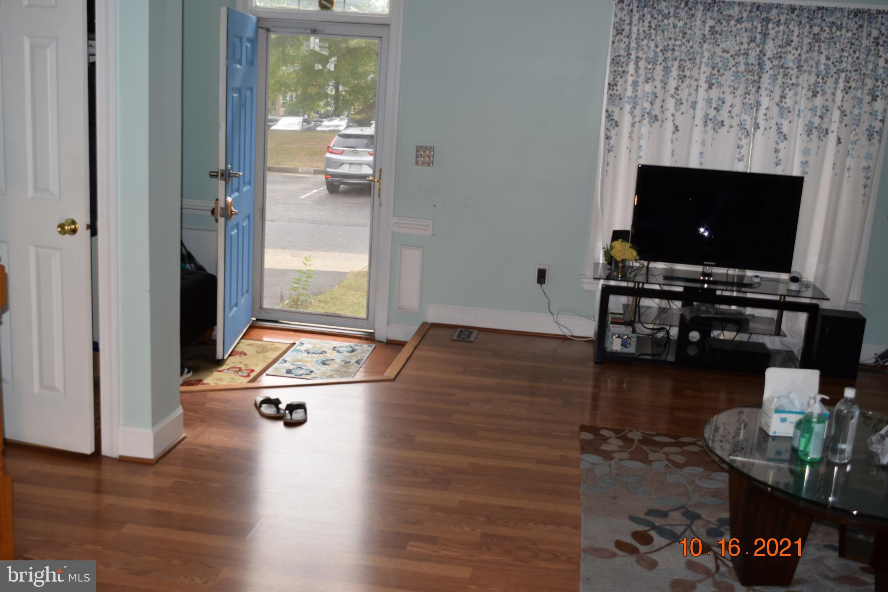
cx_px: 444
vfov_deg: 34.2
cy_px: 296
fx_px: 962
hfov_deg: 49.6
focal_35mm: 39
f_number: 5.6
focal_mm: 26
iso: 125
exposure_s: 1/125
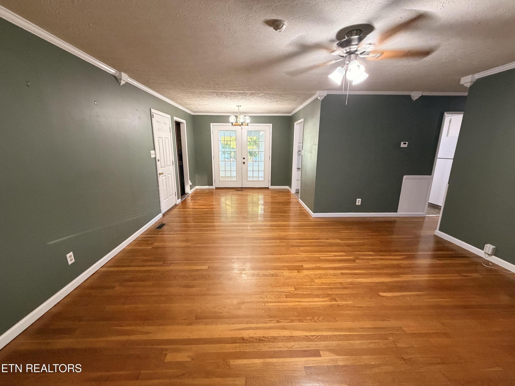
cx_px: 258
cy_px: 193
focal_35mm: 14
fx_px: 208
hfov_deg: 102.1
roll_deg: +0.2
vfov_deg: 85.7
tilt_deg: -12.7
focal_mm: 2.22
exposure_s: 1/60
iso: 500
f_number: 2.2
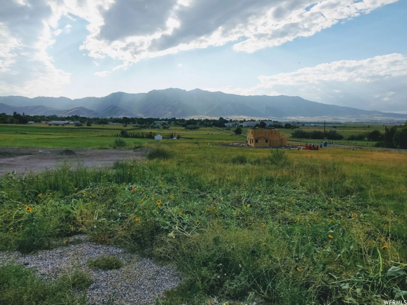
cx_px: 204
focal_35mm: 28
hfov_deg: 63.4
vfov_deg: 49.7
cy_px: 152
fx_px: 329
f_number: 2
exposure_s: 1/3139
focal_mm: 4.26
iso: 200
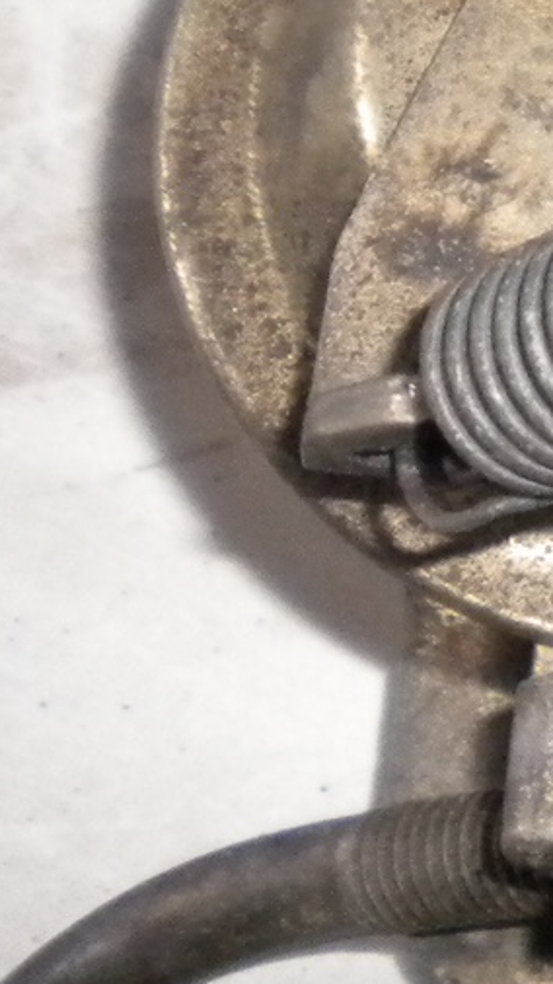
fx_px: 3781
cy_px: -273
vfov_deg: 14.3
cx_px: 1842
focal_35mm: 145
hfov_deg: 7.1
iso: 400
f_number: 3.1
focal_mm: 6.3
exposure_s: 1/30
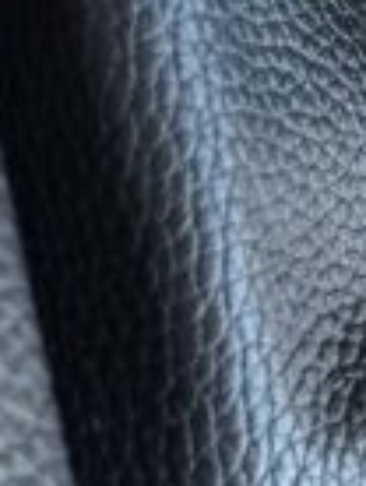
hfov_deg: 8.3
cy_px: 109
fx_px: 2502
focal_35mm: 178
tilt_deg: -87.2
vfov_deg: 11.1
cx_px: -39
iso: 80
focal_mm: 6.76
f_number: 1.78
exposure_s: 1/121
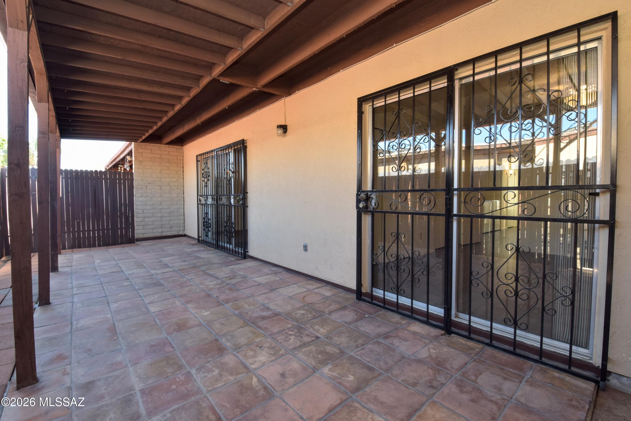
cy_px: 210
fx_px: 263
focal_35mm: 15
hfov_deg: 100.4
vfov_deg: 77.3
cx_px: 316
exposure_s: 1/50
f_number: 9
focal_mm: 10
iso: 400
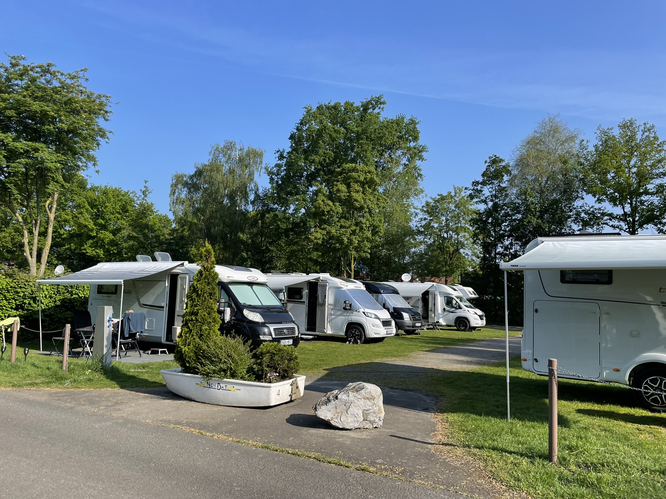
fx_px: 500
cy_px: 250
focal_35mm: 26
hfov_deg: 67.3
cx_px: 333
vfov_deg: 53.1
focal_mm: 4.2
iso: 32
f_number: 1.6
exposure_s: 1/2212
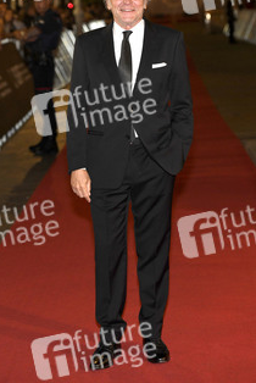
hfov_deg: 11.7
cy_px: 168
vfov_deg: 17.5
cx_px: 129
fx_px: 1245
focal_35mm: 117
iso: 1600
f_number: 5
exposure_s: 1/160
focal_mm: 92
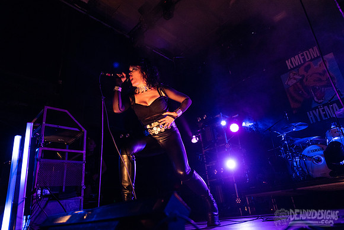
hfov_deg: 73.7
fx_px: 229
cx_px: 172
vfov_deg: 53.2
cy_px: 115
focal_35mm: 24
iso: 3200
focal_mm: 24
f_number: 3.2
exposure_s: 1/200
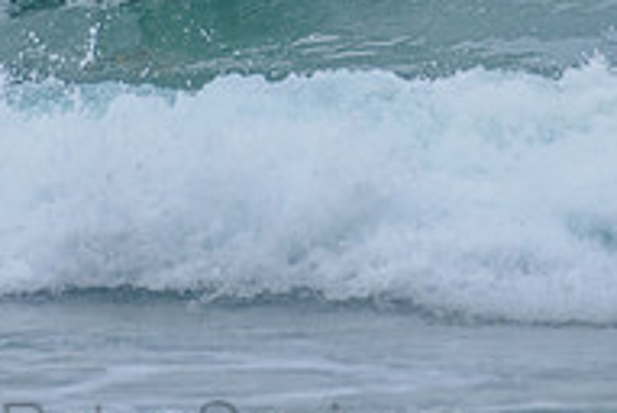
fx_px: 31893
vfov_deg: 0.7
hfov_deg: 1.1
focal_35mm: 1858
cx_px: 193
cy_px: -244
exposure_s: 1/1250
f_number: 5.6
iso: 500
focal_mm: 500
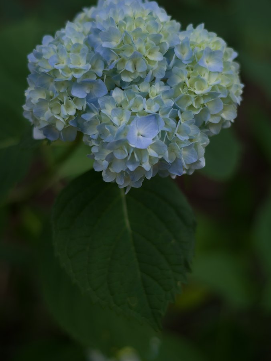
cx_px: 136
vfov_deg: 23.8
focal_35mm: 82
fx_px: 856
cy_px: 172
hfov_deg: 18.0
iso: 100
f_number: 1.8
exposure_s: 1/125
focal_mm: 50
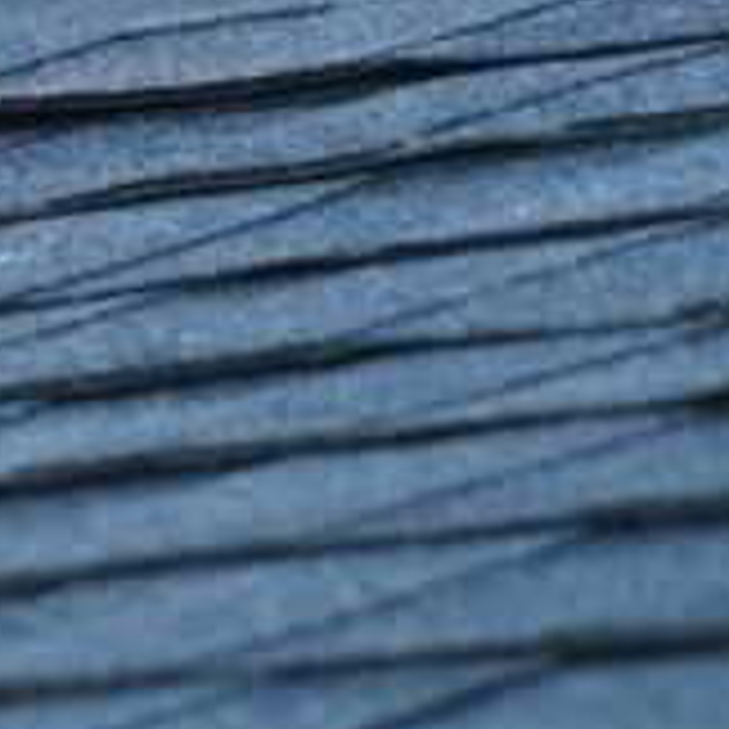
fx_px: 30641
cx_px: -180
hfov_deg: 1.4
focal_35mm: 1286
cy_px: 281
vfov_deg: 1.4
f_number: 6.3
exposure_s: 1/250
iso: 640
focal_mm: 240
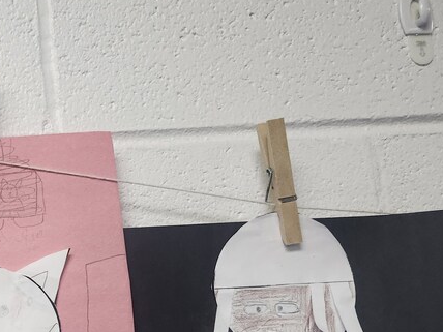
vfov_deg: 26.2
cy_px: 251
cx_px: -65
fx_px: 704
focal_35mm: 55
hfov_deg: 30.5
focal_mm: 5.54
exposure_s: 1/120
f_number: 1.8
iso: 320
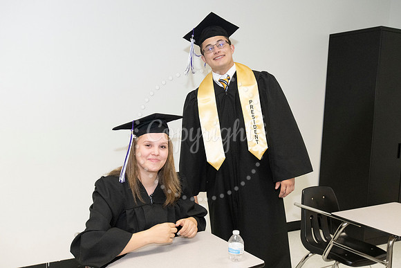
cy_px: 134
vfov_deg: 37.9
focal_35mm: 35
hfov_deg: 54.4
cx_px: 200
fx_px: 390
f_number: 8
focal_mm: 35
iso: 6400
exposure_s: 1/200
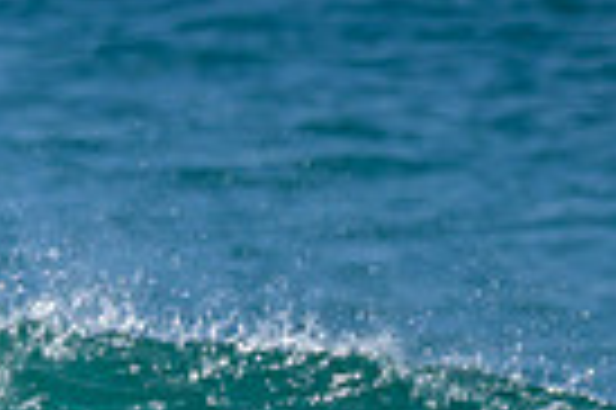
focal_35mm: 4663
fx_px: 79693
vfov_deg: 0.3
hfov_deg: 0.4
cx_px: -223
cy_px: 758
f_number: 6.3
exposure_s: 1/2000
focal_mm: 800
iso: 320
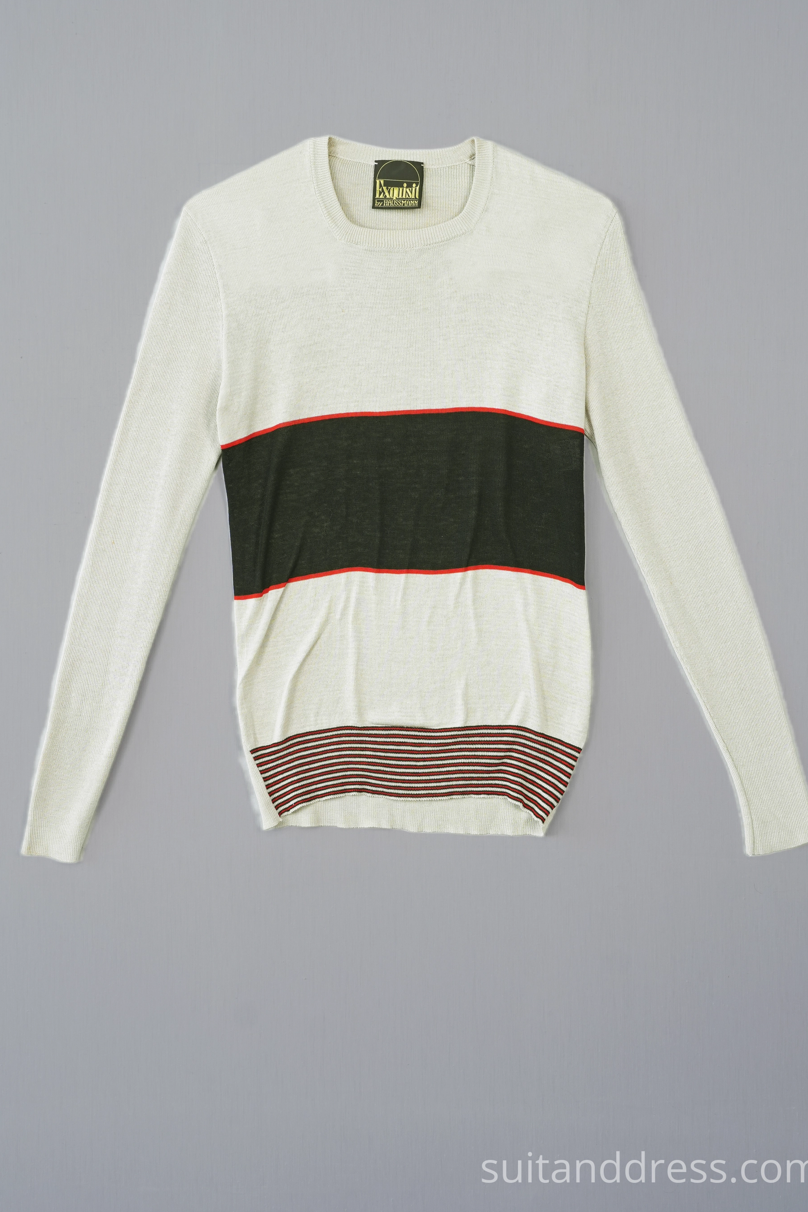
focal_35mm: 48
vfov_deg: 41.1
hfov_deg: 28.1
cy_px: 583
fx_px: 1616
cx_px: 426
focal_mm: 30
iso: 320
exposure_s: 1/30
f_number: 8
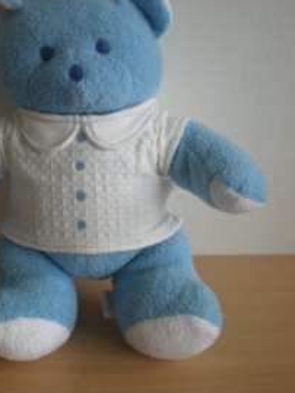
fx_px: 624
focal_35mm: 55
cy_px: 203
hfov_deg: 26.4
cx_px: 89
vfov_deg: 34.9
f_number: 3.1
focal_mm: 6.3
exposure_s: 1/39.4
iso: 200
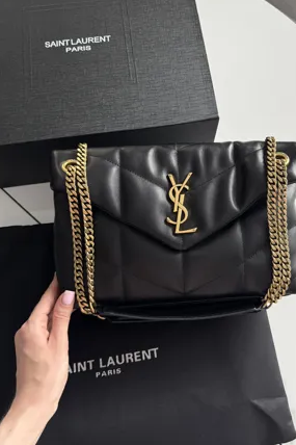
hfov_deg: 46.0
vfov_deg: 65.5
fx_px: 346
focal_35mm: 28
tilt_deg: -72.6
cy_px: 212
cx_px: 183
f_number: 1.78
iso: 200
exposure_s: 1/121
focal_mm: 6.76
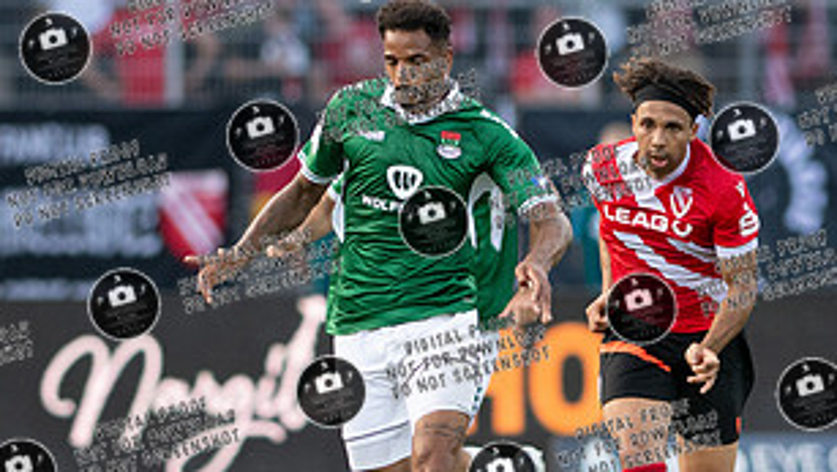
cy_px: 238
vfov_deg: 1.1
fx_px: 25046
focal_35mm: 1128
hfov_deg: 1.9
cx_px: 384
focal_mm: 300
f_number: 3.2
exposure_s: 1/1600
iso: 1250
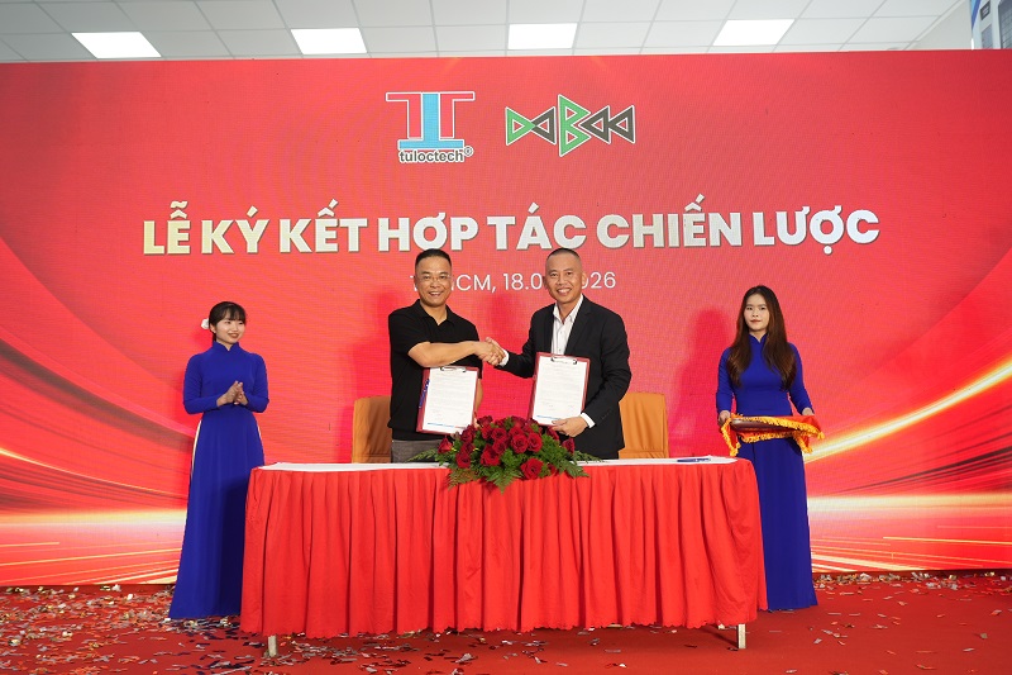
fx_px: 1012
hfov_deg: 53.1
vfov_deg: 36.9
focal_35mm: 36
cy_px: 338
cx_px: 506
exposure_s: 1/160
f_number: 4
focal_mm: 36
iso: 640
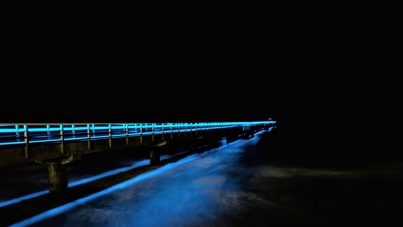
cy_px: 142
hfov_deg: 67.9
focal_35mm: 28
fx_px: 299
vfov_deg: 41.2
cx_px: 202
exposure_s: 1/16.7
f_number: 1.89
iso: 3954
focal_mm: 5.43
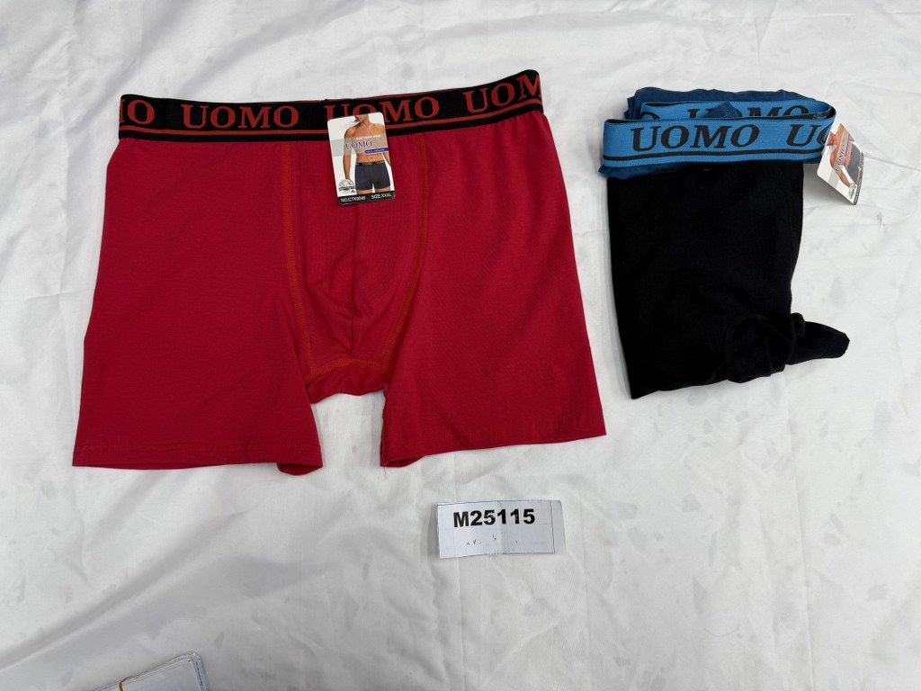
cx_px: 460
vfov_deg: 56.8
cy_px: 346
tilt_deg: -82.0
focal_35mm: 24
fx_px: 639
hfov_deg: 71.6
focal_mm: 6.76
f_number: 1.78
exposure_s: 1/100
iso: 80
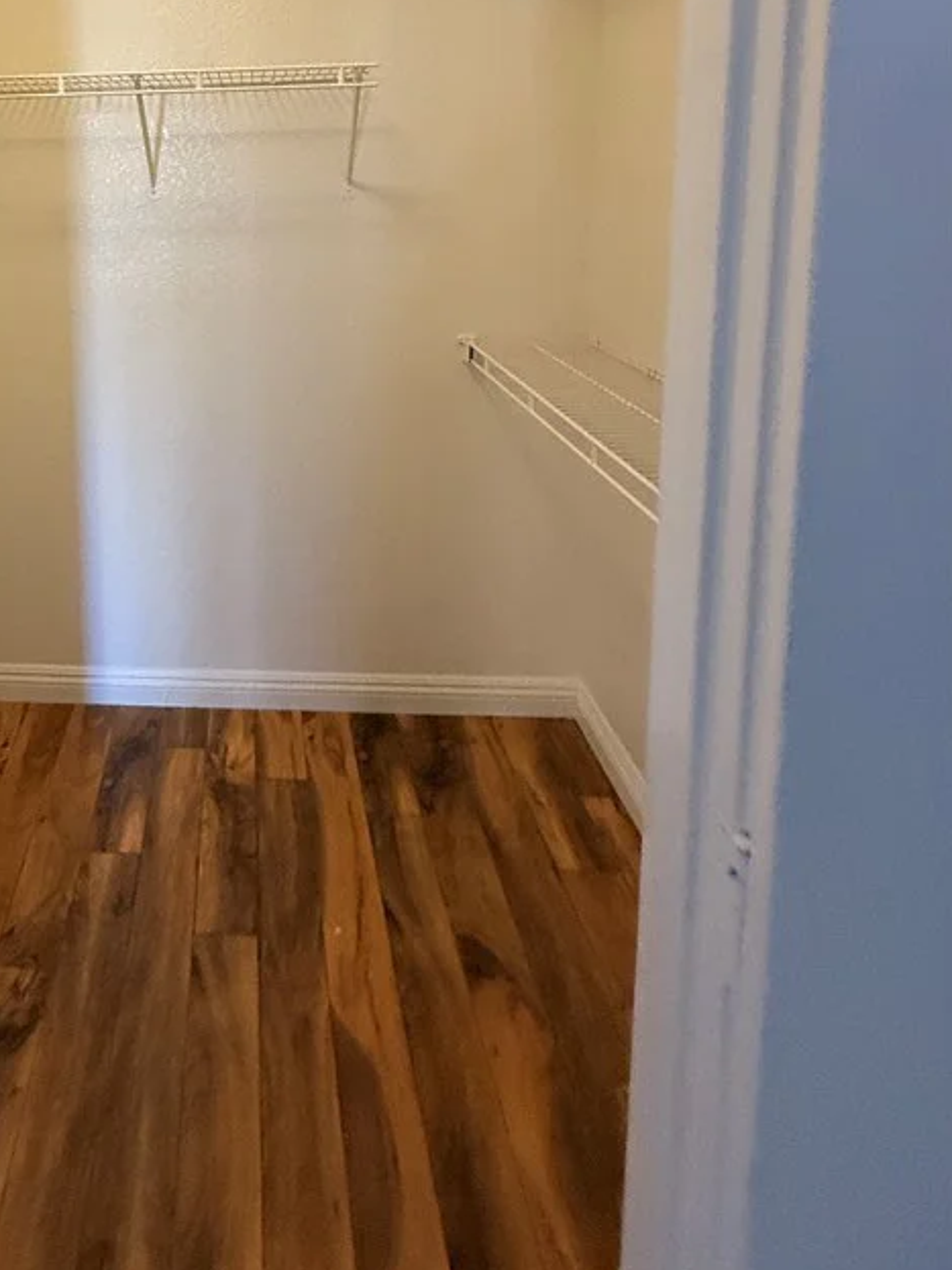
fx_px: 844
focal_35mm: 23
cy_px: 271
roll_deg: +0.4
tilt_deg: -8.9
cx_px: 177
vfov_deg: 67.6
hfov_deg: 54.4
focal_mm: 2.22
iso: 500
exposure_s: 1/60
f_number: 2.2
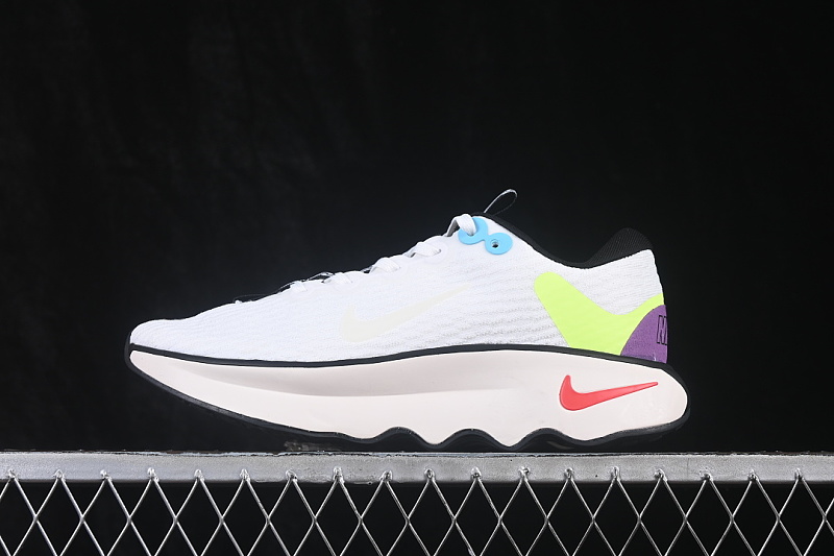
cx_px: 417
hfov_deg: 27.0
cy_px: 278
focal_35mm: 75
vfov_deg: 18.2
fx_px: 1737
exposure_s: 1/80
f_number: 8
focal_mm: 50
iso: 160
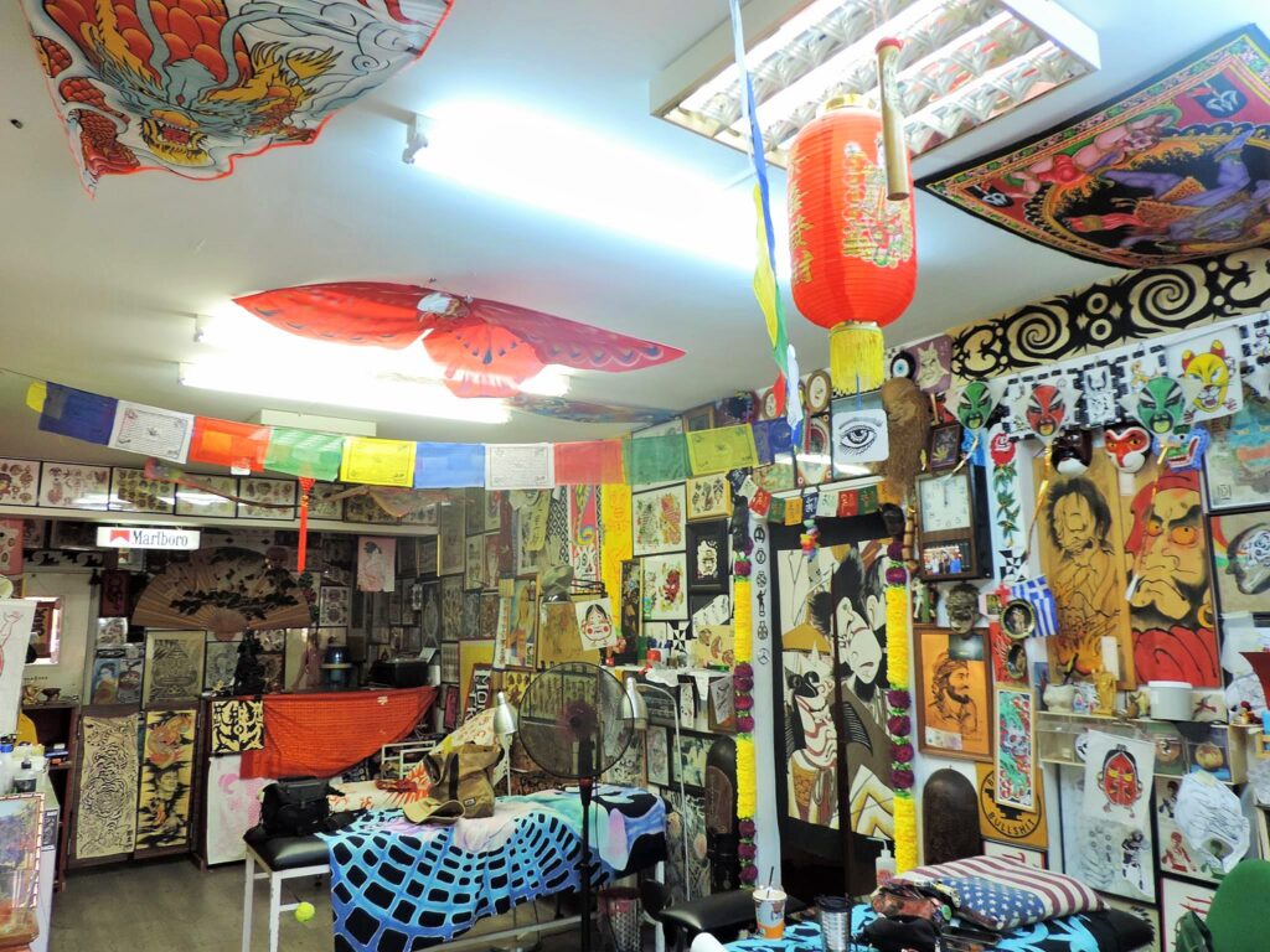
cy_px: 476
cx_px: 635
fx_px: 881
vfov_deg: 56.8
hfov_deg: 71.6
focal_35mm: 24
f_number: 3
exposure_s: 1/30
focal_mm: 4.3
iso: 125
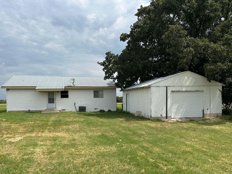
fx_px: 188
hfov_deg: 63.4
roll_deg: +1.1
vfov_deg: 49.6
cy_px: 99
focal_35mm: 28
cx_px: 109
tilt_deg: -0.2
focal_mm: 6.86
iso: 80
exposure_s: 1/7576
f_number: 1.78
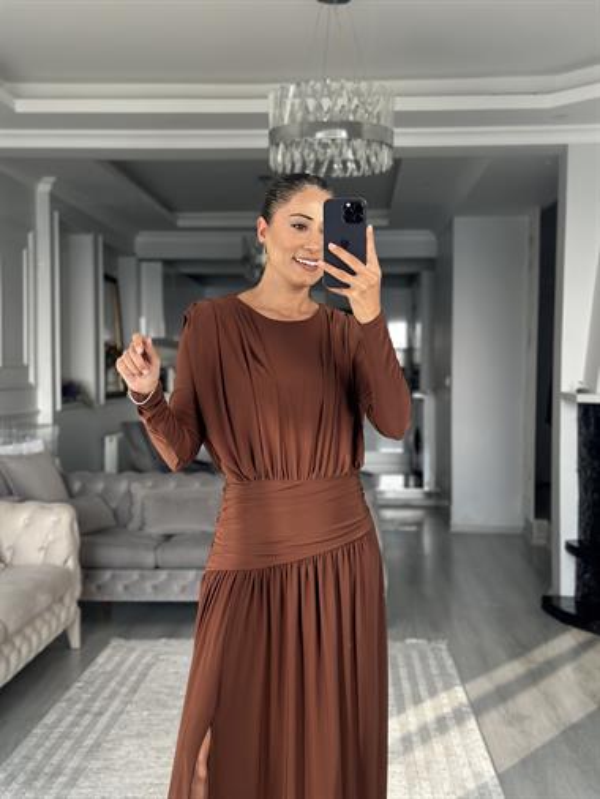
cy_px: 400
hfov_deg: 30.3
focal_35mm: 48
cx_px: 300
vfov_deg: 39.6
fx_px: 1108
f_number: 1.78
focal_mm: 6.86
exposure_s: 1/161
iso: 100
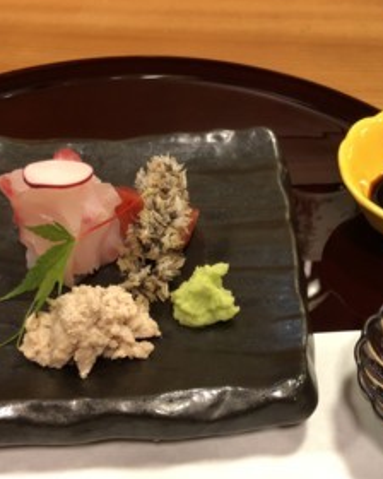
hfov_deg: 33.9
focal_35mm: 44
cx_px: 246
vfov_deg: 41.9
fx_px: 623
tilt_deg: -50.9
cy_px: 281
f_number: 1.8
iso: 80
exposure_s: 1/15
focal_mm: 4
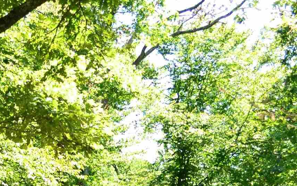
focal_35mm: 99
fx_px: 801
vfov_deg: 12.0
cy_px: 350
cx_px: -9
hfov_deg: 20.3
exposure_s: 1/80
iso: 100
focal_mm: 18
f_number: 5
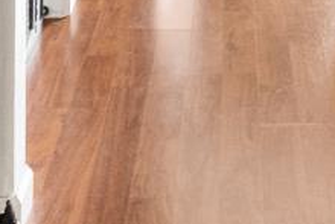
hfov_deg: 17.5
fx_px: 1080
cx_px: 273
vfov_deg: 9.9
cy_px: -369
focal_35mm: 116
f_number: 5.6
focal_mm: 17
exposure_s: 1/1.67
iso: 400
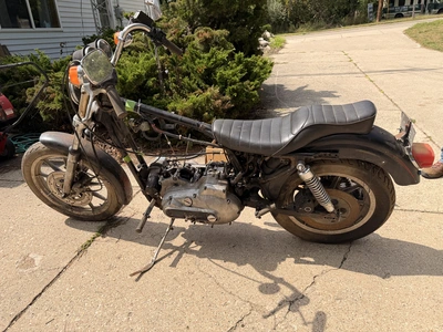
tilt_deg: -20.4
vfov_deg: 56.8
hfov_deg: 71.6
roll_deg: +4.1
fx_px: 307
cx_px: 222
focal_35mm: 24
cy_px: 166
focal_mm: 6.76
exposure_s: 1/3584
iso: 80
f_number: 1.78
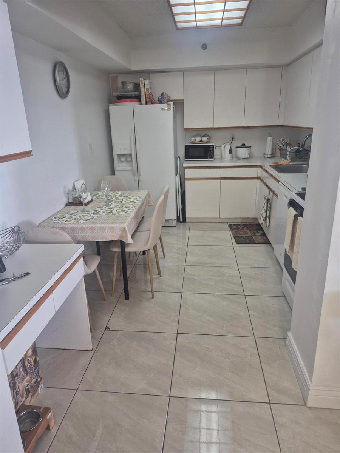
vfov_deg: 73.9
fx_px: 301
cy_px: 226
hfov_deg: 58.9
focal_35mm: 23
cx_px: 170
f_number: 1.8
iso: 320
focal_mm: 5.4
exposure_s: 1/48
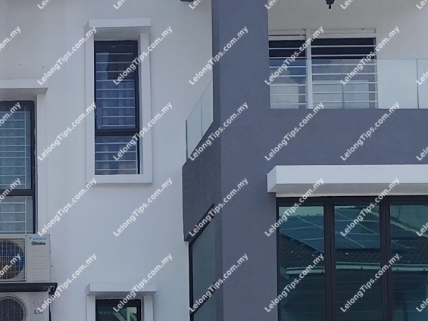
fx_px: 1249
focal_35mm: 101
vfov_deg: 13.7
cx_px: -244
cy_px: 494
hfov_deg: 17.2
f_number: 1.65
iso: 50
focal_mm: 6.14
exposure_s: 1/940
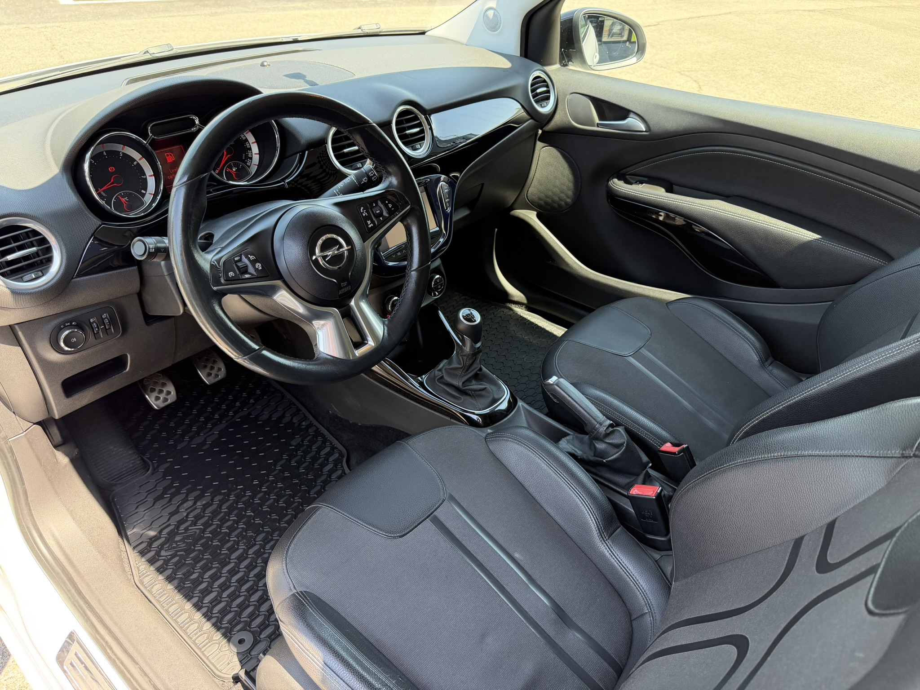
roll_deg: -4.1
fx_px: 638
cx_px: 460
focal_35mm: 24
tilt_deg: -36.5
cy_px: 345
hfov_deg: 71.6
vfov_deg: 56.8
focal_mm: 6.76
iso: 160
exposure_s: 1/222
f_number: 1.78
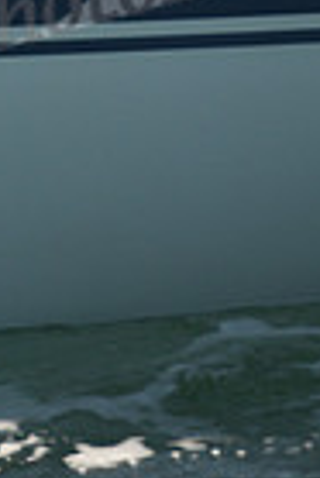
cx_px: -236
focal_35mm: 833
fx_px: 11078
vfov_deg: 2.5
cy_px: -506
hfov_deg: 1.7
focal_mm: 200
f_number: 5
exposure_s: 1/800
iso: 250
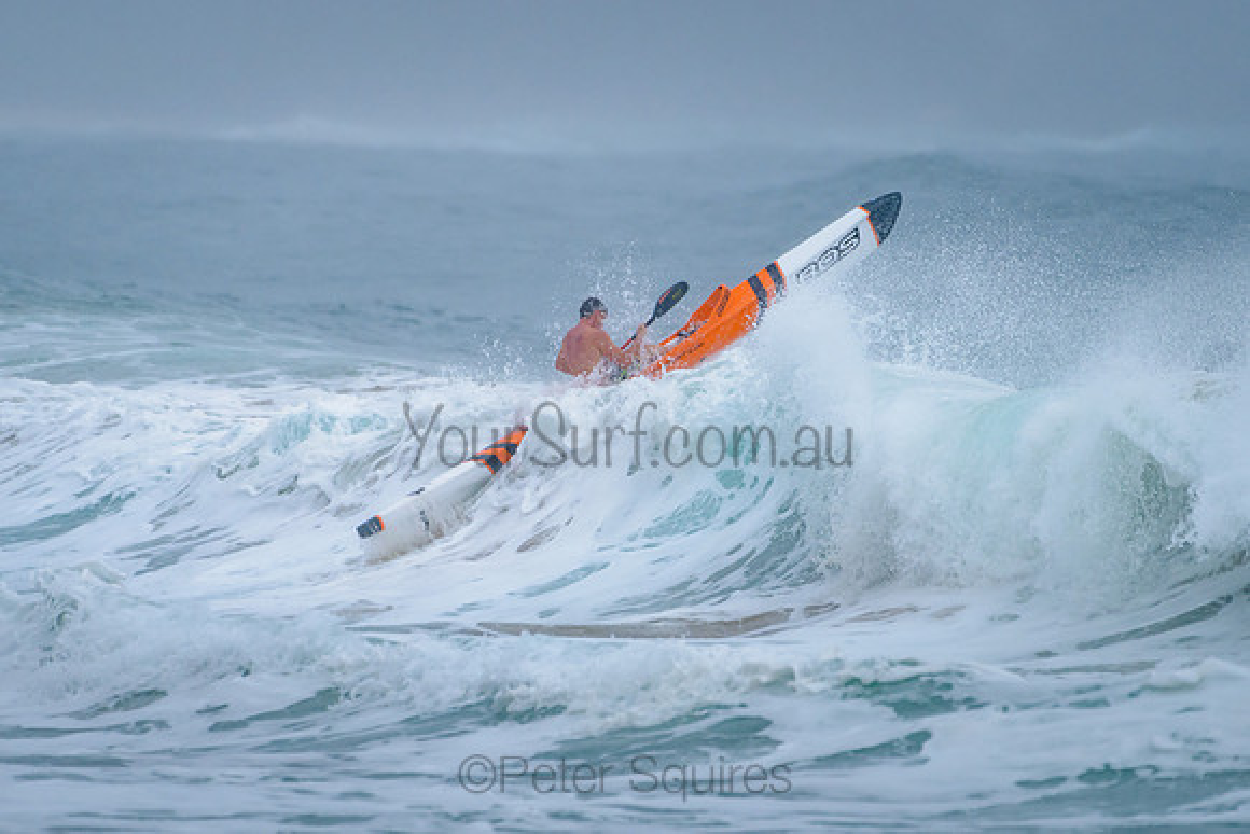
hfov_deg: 3.4
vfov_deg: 2.2
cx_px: 655
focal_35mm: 613
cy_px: 385
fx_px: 21298
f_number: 5.6
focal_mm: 500
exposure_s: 1/1250
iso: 900
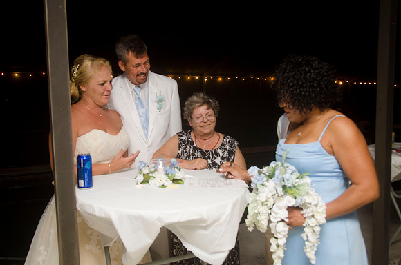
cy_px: 132
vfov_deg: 39.8
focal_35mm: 33
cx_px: 200
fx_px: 367
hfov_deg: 57.3
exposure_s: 1/60
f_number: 5.6
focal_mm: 22
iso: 400
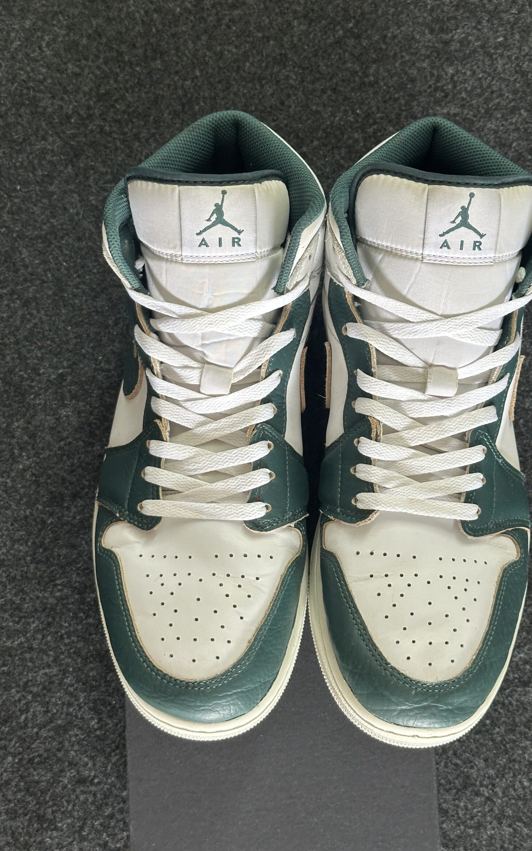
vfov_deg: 36.3
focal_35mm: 56
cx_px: 281
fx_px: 1299
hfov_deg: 23.1
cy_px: 435
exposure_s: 1/50
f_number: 1.78
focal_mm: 6.86
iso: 100
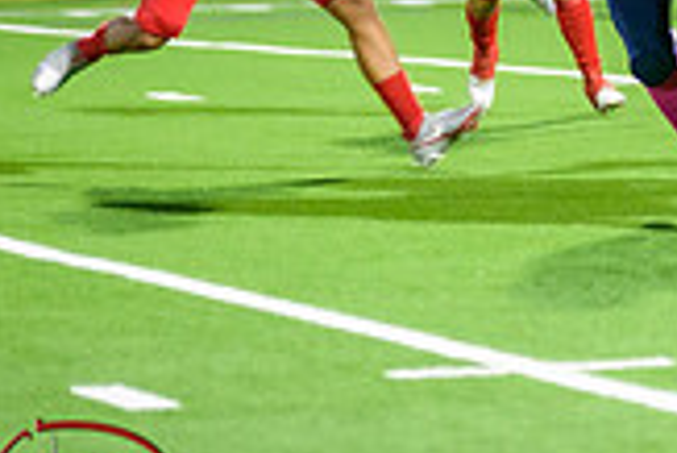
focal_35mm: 517
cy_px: -106
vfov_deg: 2.7
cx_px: 997
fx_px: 9731
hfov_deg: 4.0
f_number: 2.8
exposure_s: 1/250
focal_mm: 145
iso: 1600
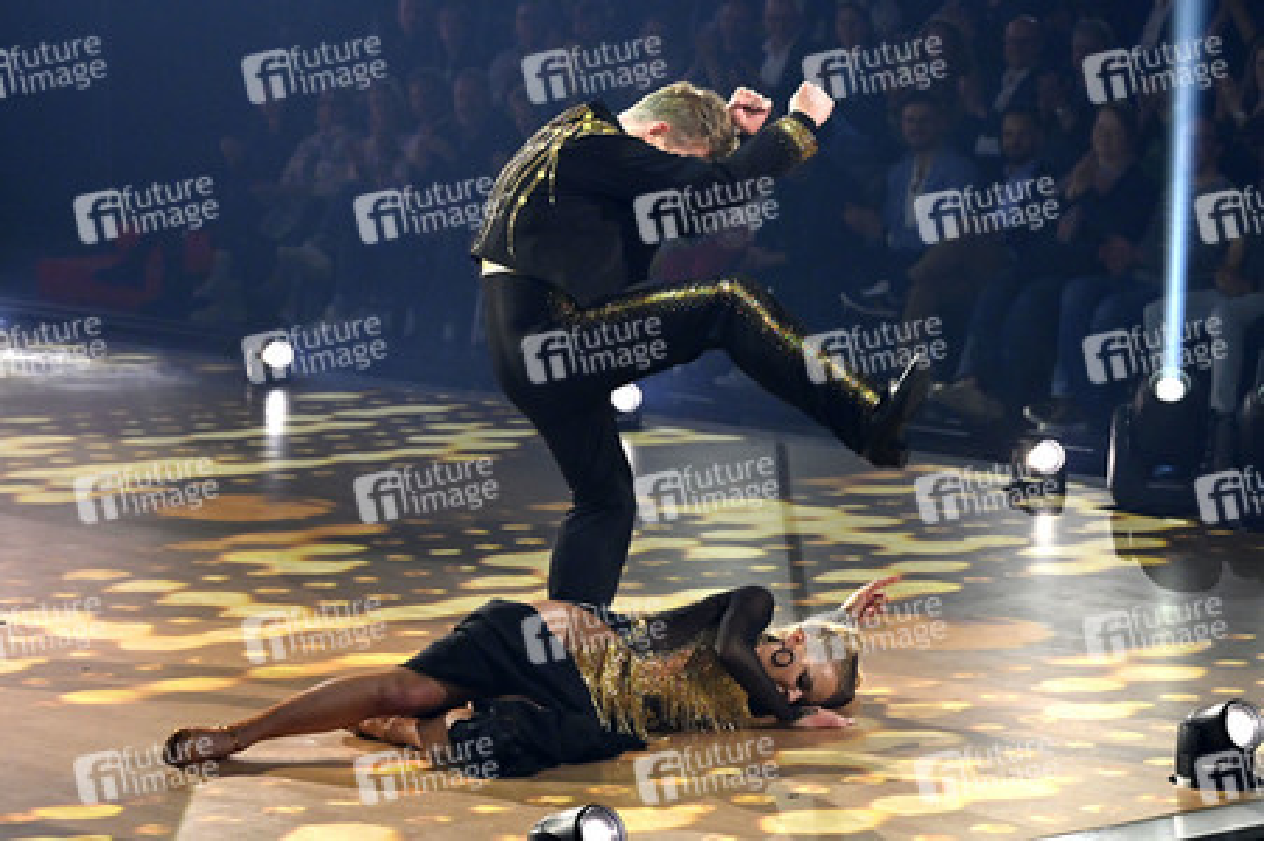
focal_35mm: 99
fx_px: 3473
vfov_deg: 13.8
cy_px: 420
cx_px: 632
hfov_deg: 20.6
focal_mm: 99
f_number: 5
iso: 1600
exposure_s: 1/640
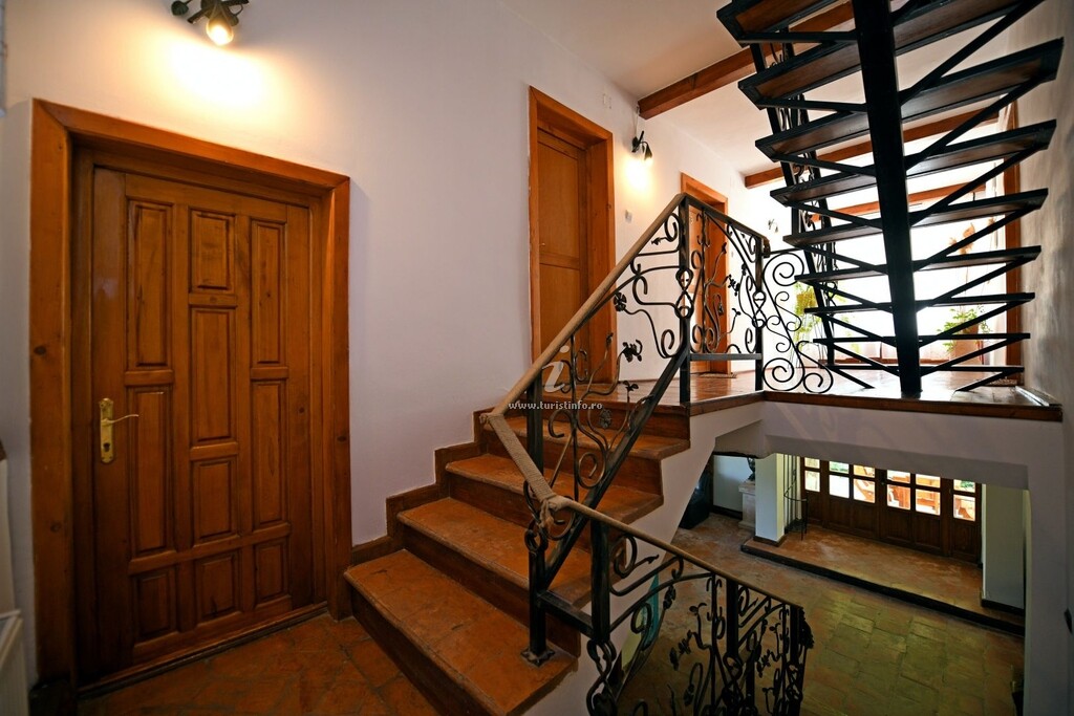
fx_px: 418
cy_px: 358
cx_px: 537
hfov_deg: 104.2
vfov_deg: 81.2
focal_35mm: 14
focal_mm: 14
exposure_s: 1/50
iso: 800
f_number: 2.8
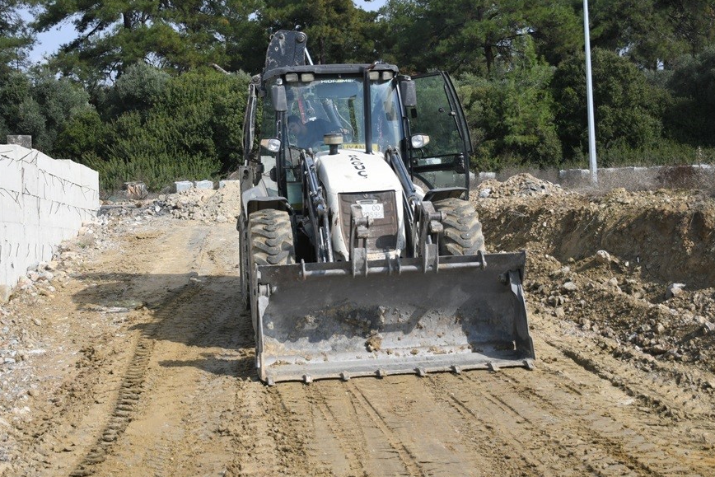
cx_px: 315
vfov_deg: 27.0
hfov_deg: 39.5
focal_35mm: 50
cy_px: 210
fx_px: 993
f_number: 3.8
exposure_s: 1/1000
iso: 100
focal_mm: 26
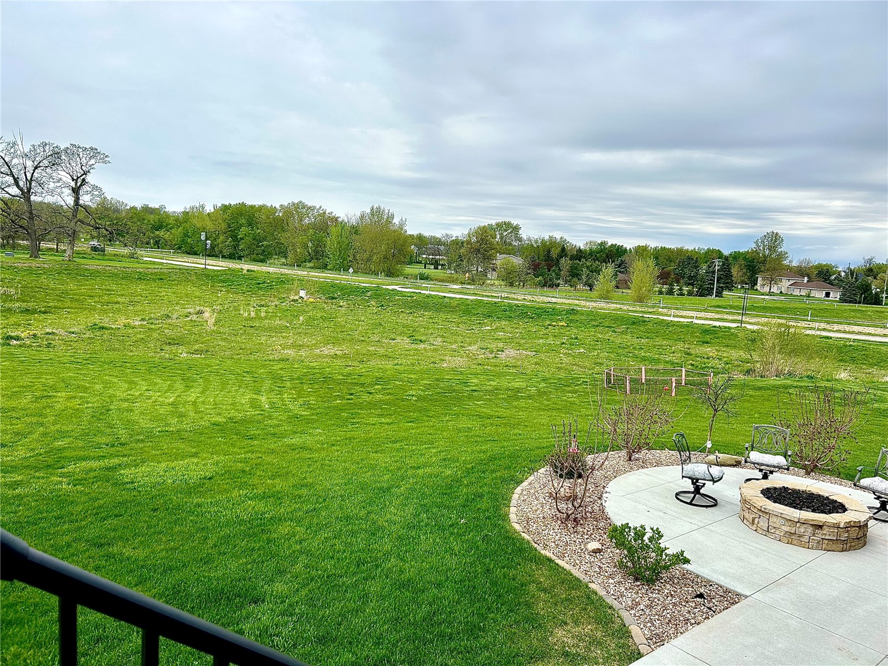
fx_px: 667
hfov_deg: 67.3
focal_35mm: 26
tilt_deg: -7.8
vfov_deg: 53.1
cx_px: 444
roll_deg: -3.4
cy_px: 333
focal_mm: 5.7
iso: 50
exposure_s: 1/2083
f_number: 1.5
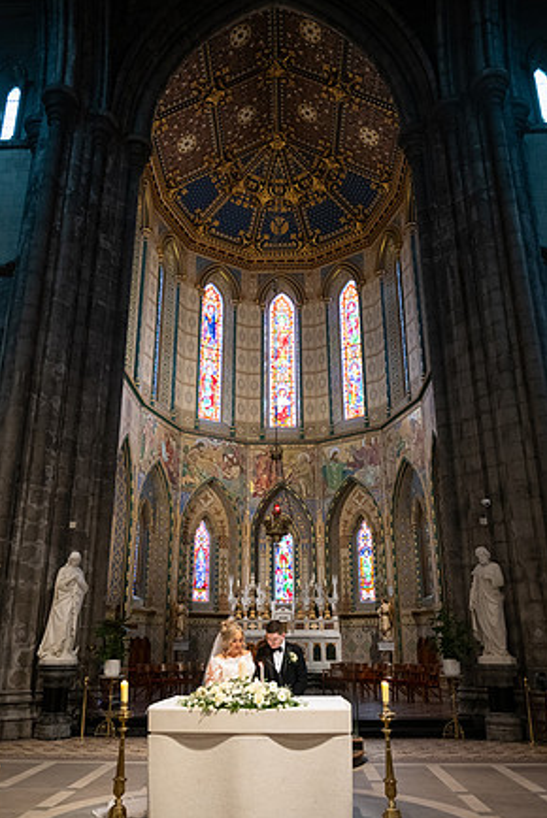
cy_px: 418
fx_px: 660
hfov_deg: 45.0
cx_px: 268
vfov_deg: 63.6
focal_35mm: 29
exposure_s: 1/160
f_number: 3.5
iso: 1250
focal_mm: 28
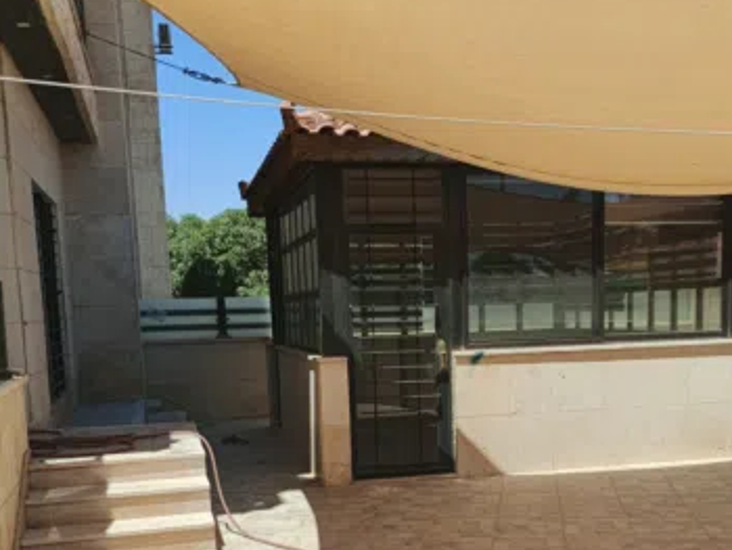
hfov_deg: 44.6
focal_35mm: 42
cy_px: 437
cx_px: 425
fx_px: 889
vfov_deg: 33.4
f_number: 1.7
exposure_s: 1/286
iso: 50
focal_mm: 5.25
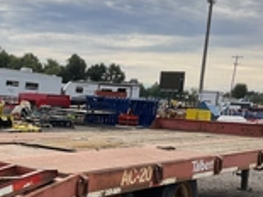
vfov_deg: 19.2
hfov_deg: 24.9
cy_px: 180
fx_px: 569
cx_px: 7
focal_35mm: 75
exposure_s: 1/1412
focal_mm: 3
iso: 25
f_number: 1.8
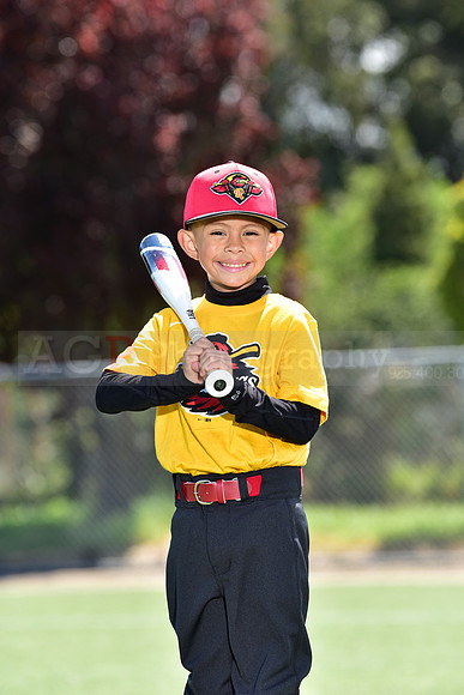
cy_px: 348
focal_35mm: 200
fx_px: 3864
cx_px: 232
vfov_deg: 10.3
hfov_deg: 6.9
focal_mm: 200
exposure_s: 1/200
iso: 80
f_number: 5
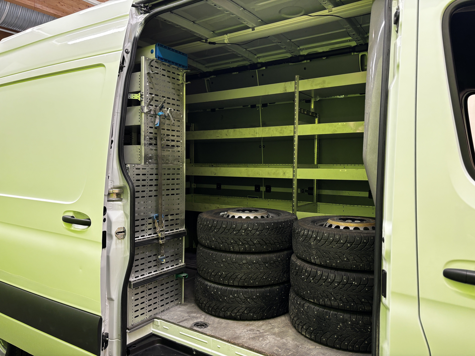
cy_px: 178
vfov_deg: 53.1
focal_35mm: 26
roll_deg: -0.1
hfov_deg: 67.3
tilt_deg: -3.0
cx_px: 238
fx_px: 357
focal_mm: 5.96
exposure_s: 1/50
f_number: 1.6
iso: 80
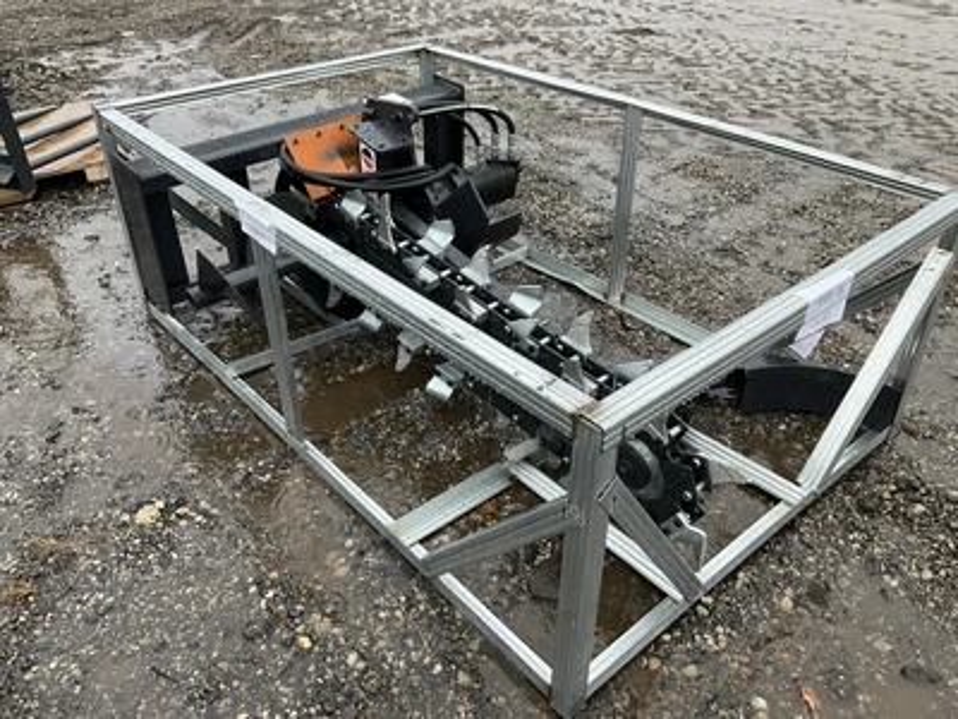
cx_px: 479
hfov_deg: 61.7
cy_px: 360
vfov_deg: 48.2
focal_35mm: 29
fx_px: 803
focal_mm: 3
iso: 64
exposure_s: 1/86
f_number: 1.8
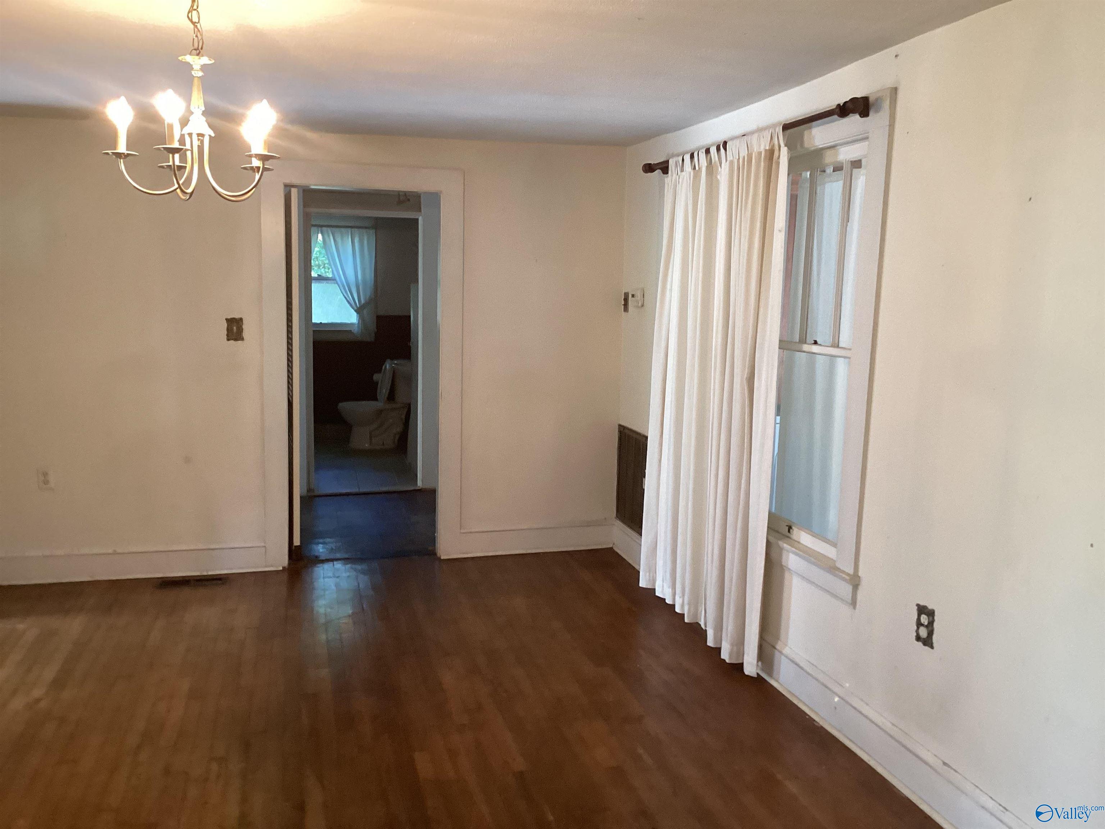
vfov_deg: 45.4
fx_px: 990
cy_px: 414
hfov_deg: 58.4
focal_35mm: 31
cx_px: 552
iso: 250
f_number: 2.4
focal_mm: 3.3
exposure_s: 1/60
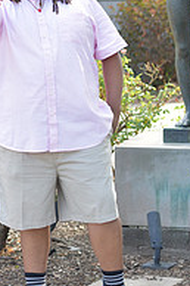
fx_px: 1380
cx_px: 29
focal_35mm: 174
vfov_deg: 11.8
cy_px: 62
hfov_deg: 7.9
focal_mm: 50
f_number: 2.5
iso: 100
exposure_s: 1/250
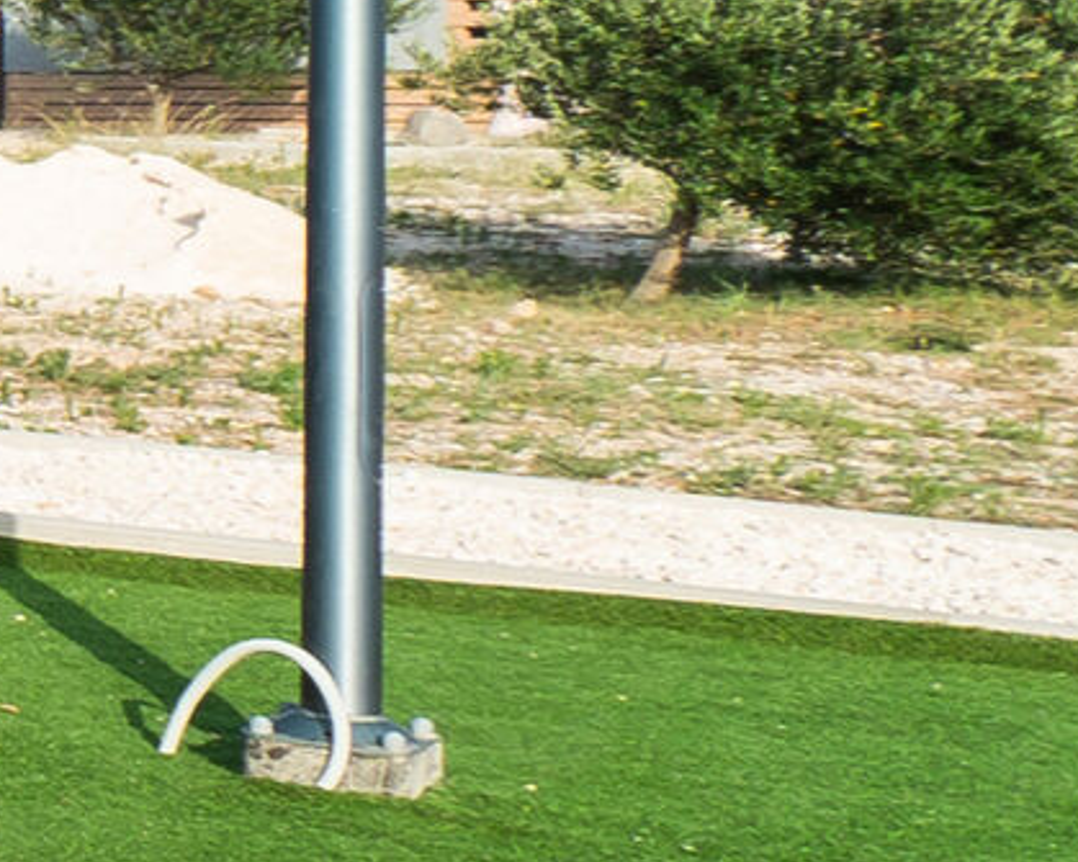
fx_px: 2998
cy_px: 202
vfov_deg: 16.3
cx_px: -2364
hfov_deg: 10.7
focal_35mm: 94
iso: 100
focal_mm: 10
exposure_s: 1/160
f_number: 8
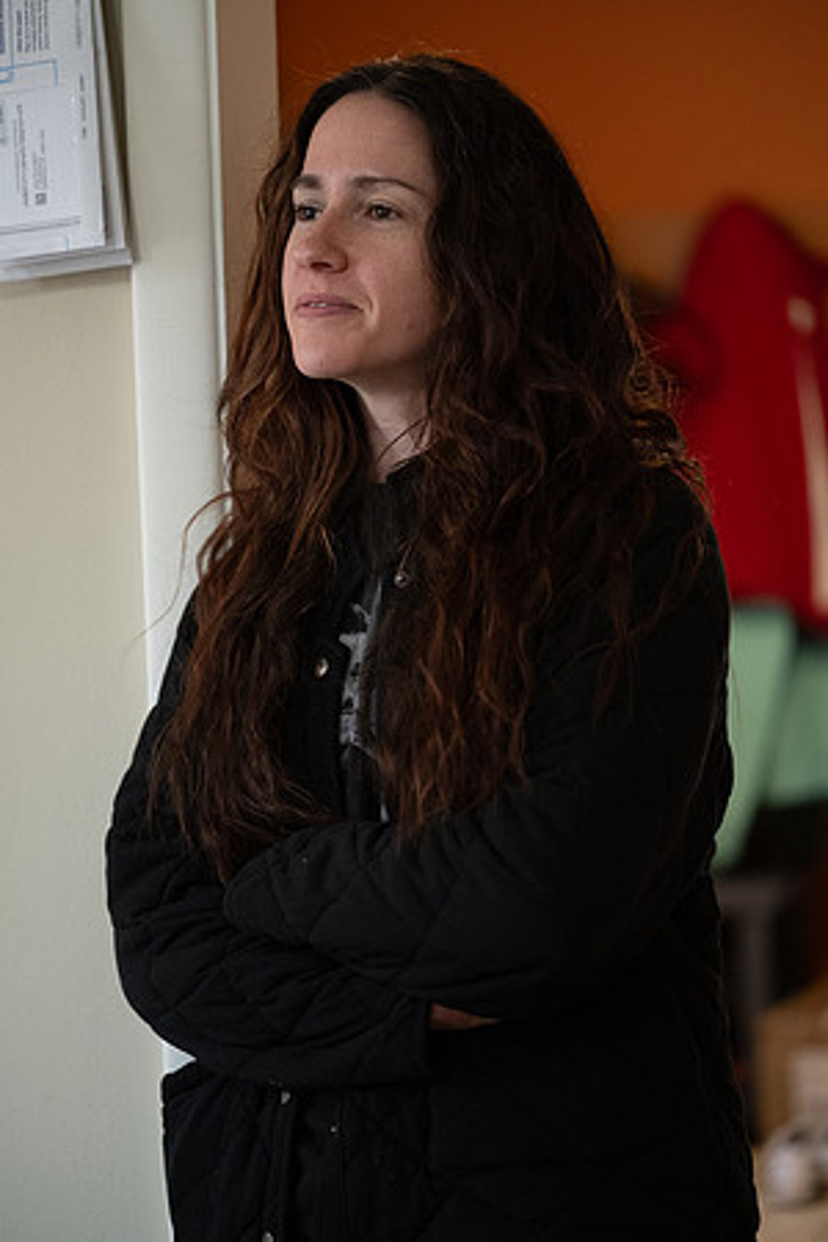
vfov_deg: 19.5
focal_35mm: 105
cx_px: 414
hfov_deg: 13.0
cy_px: 621
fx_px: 3622
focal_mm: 105
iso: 4000
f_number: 2.8
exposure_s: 1/200
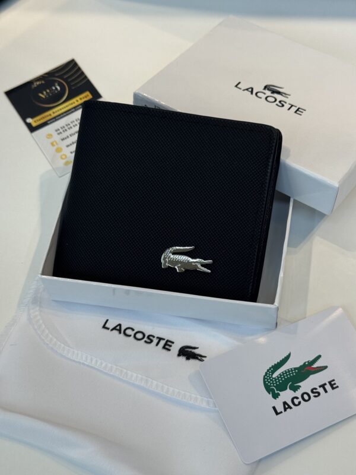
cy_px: 238
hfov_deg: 30.3
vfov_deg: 39.7
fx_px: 658
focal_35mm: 48
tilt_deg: -58.1
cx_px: 178
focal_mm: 6.76
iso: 64
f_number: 1.78
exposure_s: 1/514
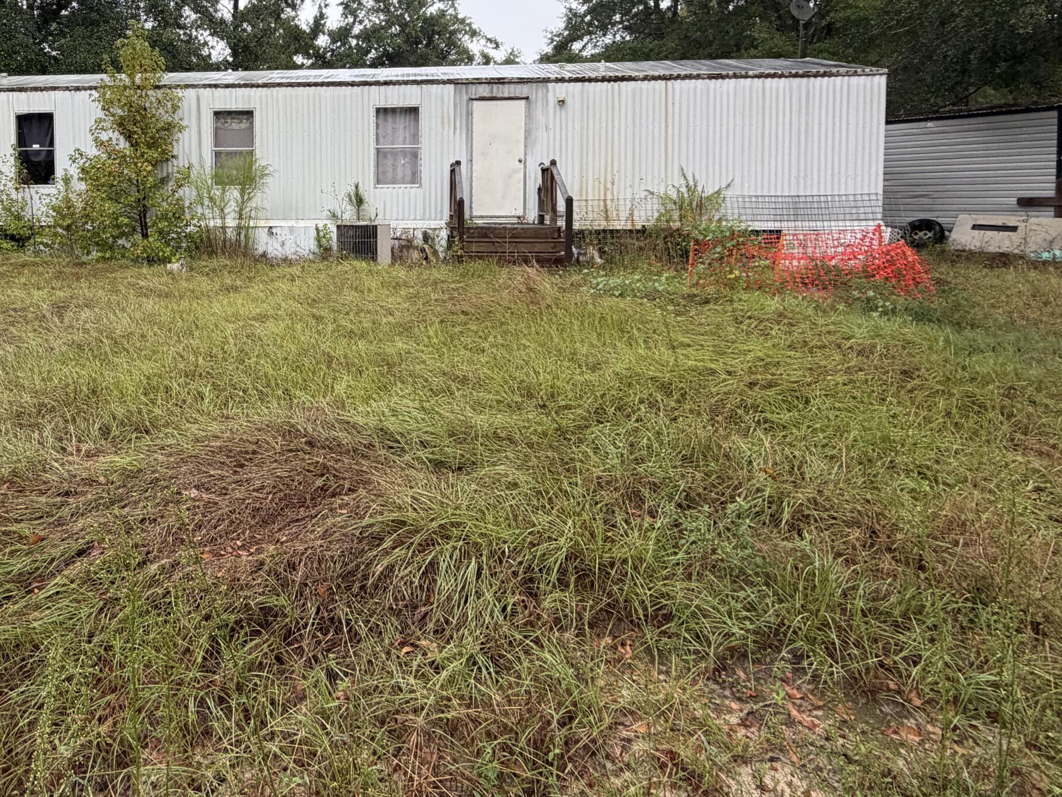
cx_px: 330
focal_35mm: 23
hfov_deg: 71.1
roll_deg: +0.2
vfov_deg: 56.7
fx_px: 706
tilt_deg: -3.0
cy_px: 226
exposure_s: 1/121
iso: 125
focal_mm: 2.22
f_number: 2.2
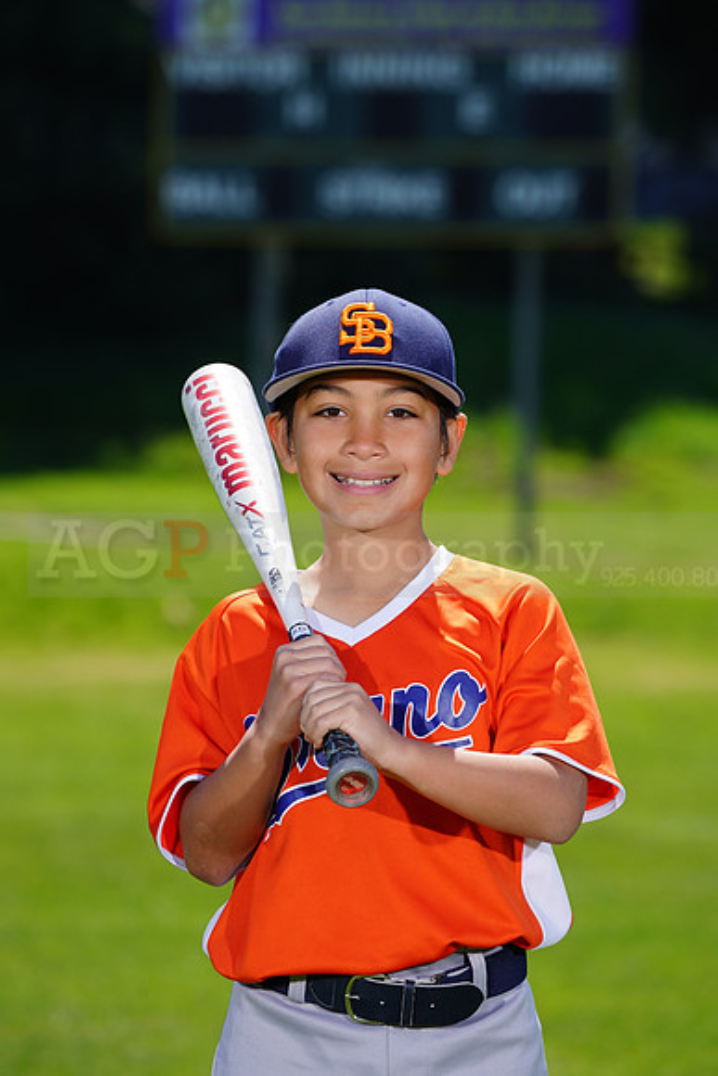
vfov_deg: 7.9
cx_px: 359
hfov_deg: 5.3
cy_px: 538
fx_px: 7743
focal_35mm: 259
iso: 100
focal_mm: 259
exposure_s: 1/250
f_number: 8
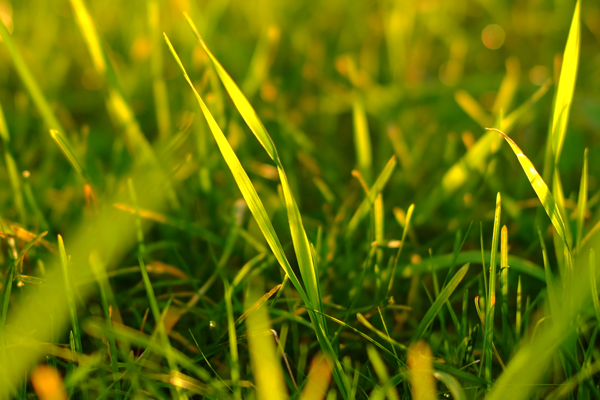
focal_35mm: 93
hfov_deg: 21.8
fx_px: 1550
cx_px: 188
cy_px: 106
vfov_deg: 14.7
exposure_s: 1/120
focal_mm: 35
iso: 100
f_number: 2.2
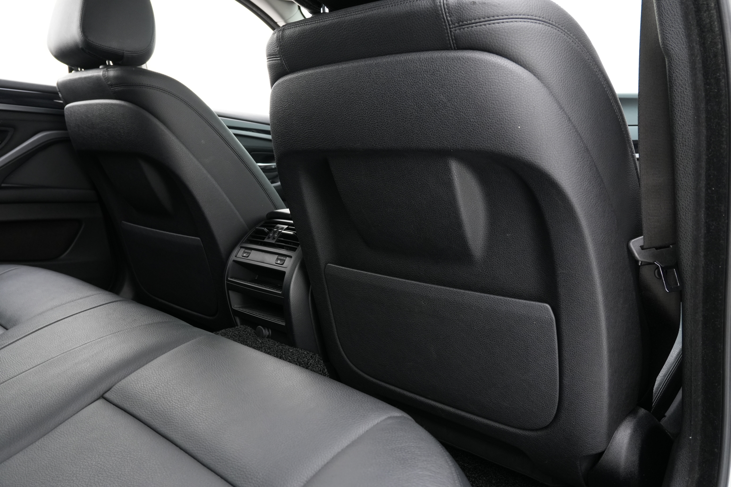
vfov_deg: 47.9
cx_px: 366
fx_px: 548
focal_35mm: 27
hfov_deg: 67.4
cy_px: 244
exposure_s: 1/25
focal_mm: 18
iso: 1000
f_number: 5.6
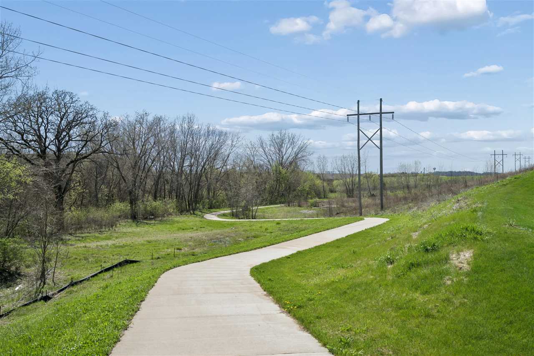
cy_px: 178
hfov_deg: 54.4
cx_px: 267
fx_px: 519
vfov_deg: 37.8
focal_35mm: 35
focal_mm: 35
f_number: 8
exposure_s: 1/2000
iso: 400
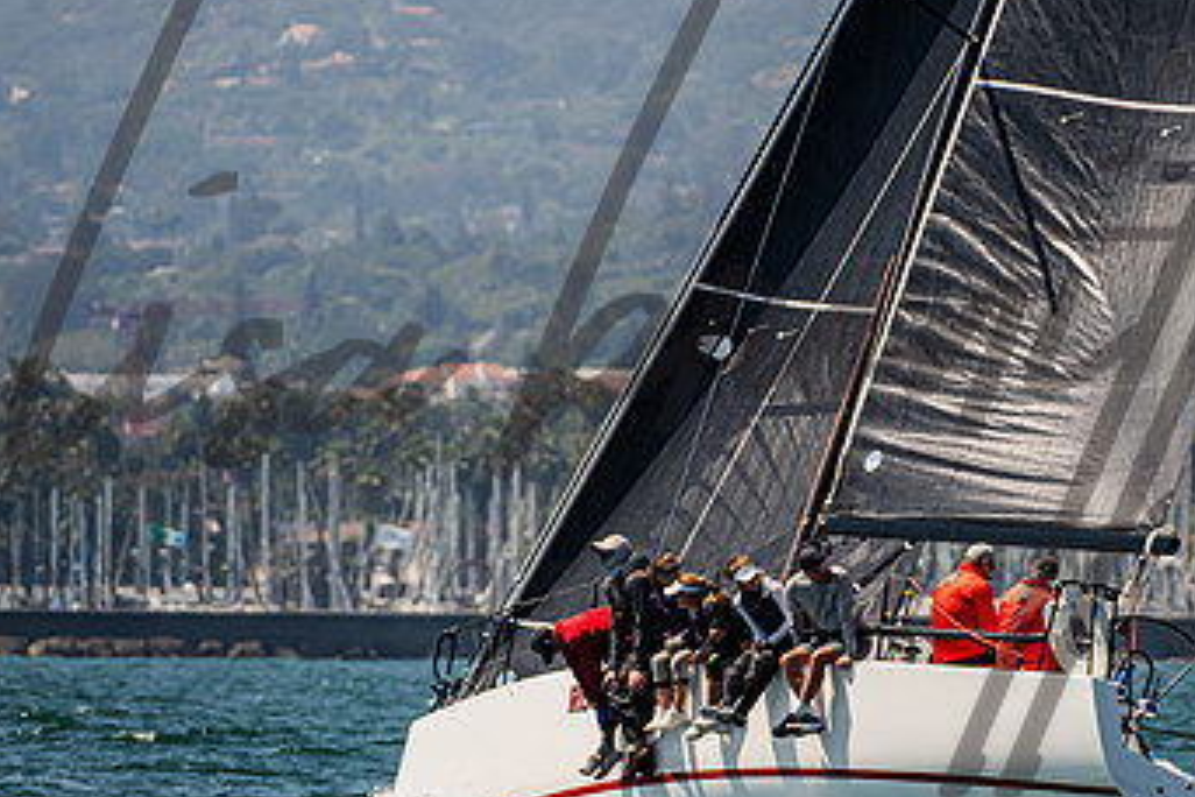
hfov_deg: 2.4
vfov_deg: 1.6
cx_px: 731
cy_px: 373
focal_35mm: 872
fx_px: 28943
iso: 500
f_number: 8
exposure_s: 1/2000
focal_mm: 400
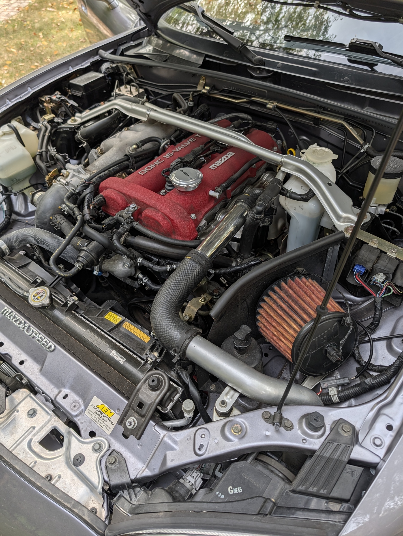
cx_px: 202
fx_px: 372
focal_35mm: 24
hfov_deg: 56.9
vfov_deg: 71.5
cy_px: 268
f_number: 1.68
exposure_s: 1/1252
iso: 19
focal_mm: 6.9
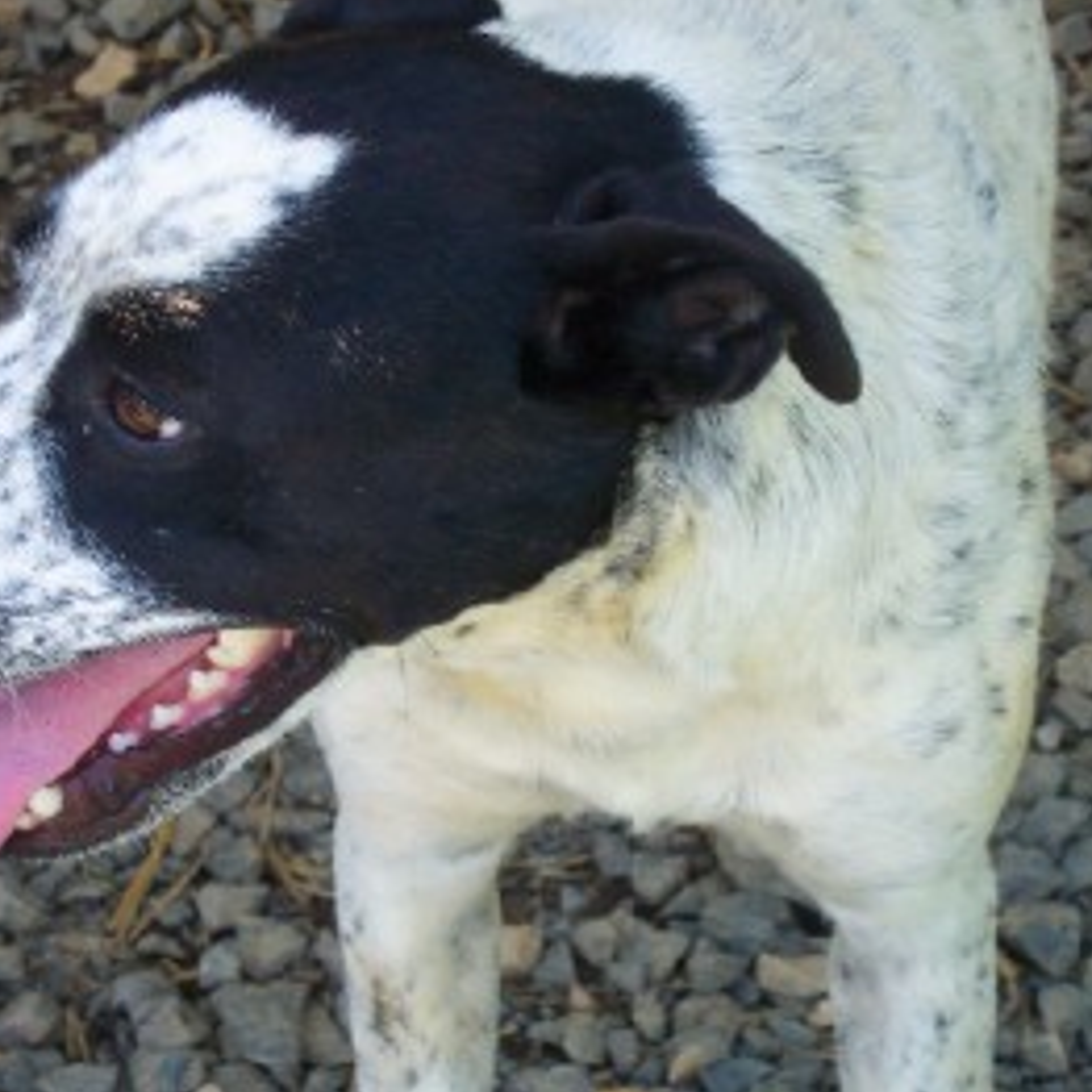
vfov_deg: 12.8
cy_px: 546
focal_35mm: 136
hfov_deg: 12.8
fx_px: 4854
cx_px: 417
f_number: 4.7
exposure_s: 1/125
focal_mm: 21.2
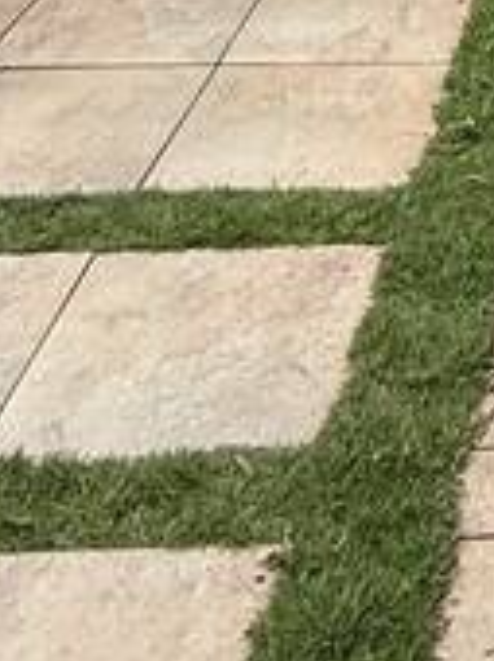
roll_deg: -2.2
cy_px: -782
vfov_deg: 15.6
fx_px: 1698
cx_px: 723
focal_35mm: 89
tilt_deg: +6.3
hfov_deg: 15.4
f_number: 2.2
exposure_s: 1/914
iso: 64
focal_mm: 2.22
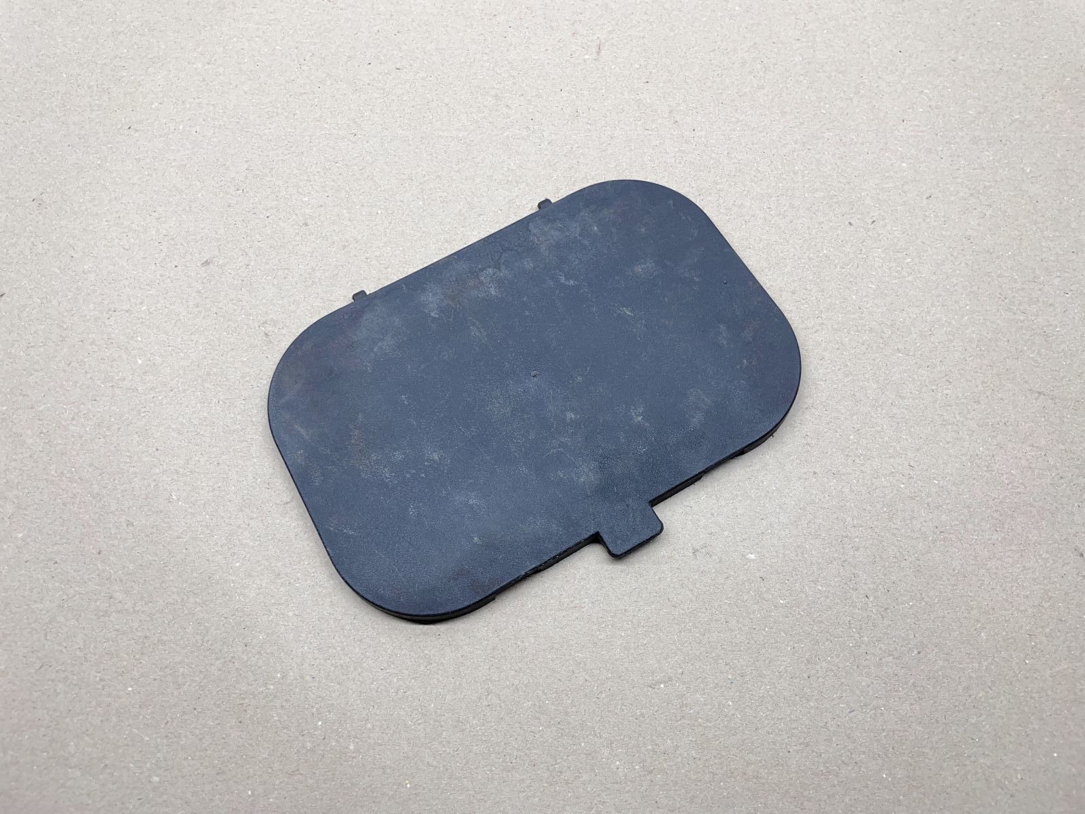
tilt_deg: -67.9
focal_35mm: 26
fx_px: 815
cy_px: 407
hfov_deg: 67.3
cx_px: 542
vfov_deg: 53.1
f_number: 1.6
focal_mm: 4.2
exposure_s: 1/100
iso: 64
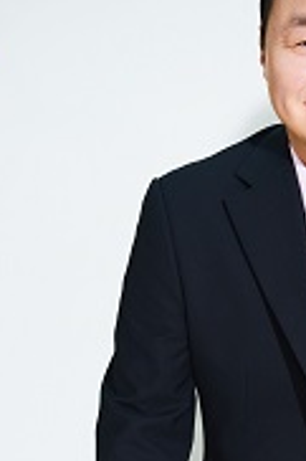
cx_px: 531
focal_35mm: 165
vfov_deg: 12.4
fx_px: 2108
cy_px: 337
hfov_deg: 8.0
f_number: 2.2
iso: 100
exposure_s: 1/250
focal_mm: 50
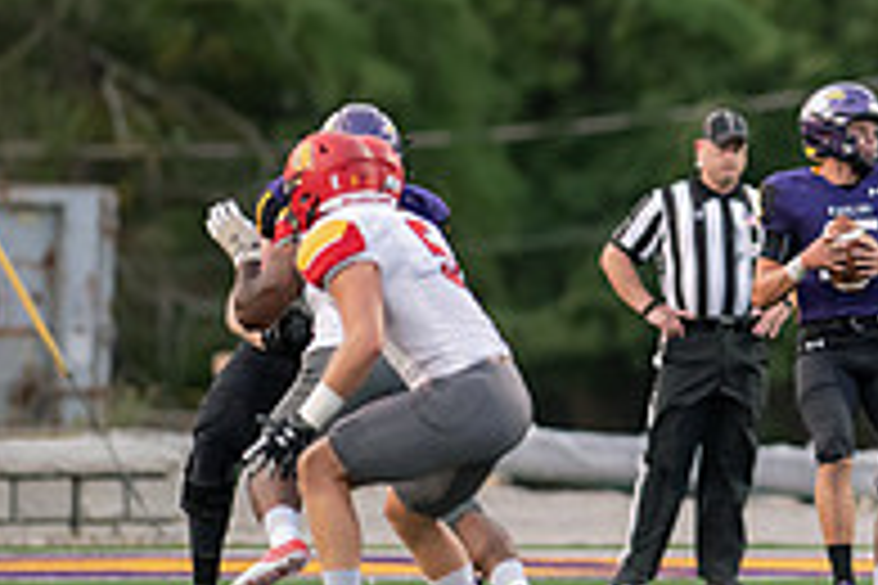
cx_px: 1036
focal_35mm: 891
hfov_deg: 2.3
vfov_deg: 1.5
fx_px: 21729
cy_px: 133
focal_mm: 300
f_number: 2.8
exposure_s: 1/800
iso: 2000
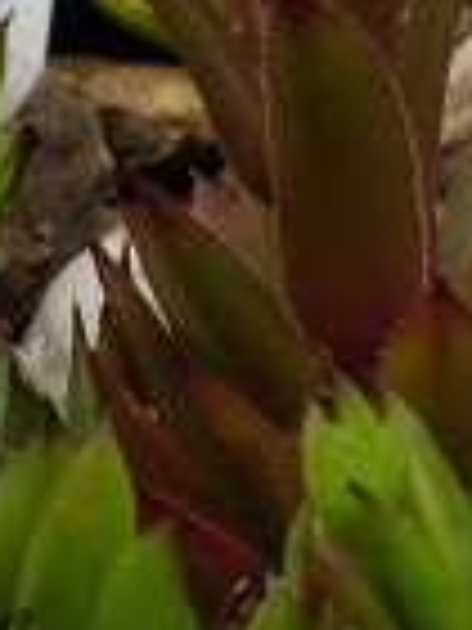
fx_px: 12758
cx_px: 351
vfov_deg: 2.8
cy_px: -940
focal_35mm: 702
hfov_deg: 2.1
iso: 400
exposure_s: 1/125
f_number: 14
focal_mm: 85
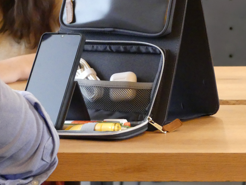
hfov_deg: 9.6
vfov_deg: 7.2
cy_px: 38
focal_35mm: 207
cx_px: 106
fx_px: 1471
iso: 1600
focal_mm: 22.2
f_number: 2.8
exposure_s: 1/80
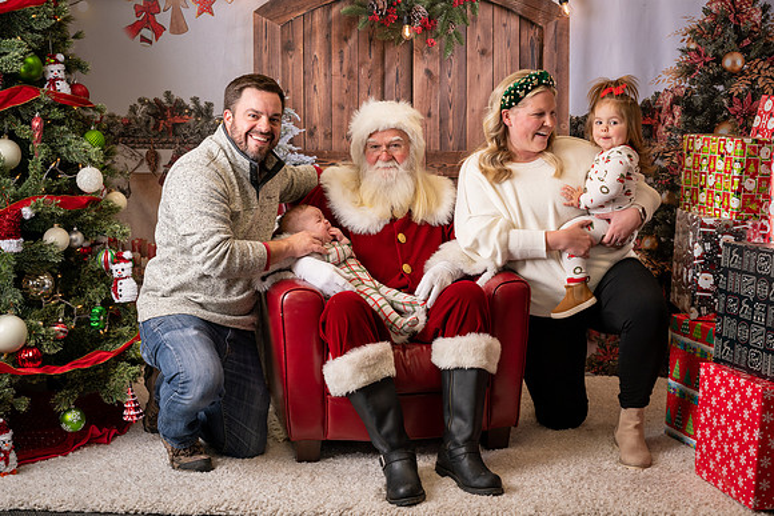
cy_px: 231
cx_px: 416
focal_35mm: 55
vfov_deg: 24.5
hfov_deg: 36.1
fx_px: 1187
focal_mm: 50
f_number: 7.1
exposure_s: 1/100
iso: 100
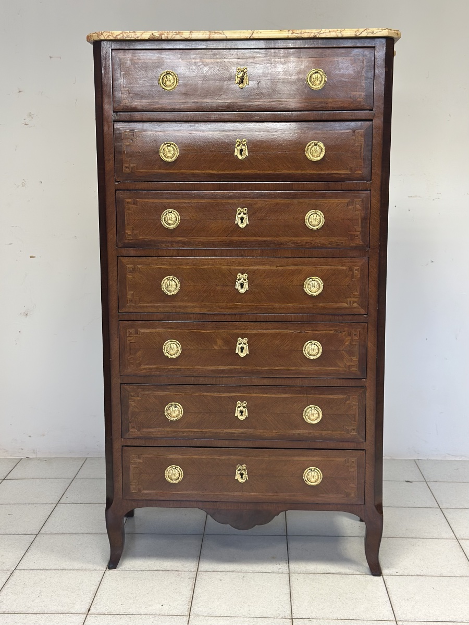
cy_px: 312
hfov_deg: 30.3
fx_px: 867
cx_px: 234
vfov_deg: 39.7
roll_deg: +1.7
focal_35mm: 48
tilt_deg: -7.6
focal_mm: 6.86
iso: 125
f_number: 1.78
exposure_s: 1/50
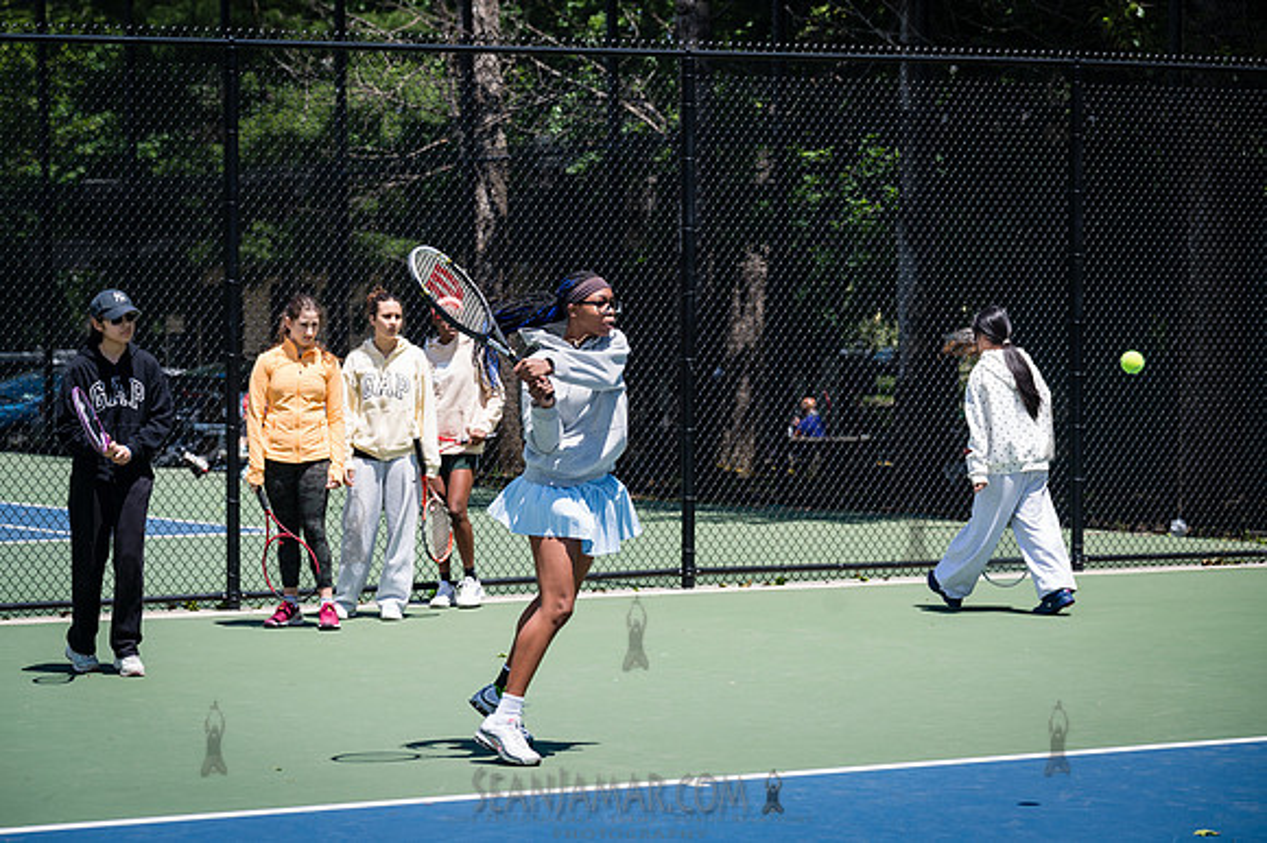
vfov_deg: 12.6
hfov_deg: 18.8
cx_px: 614
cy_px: 421
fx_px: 3819
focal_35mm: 109
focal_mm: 103
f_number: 4.5
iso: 400
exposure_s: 1/2000
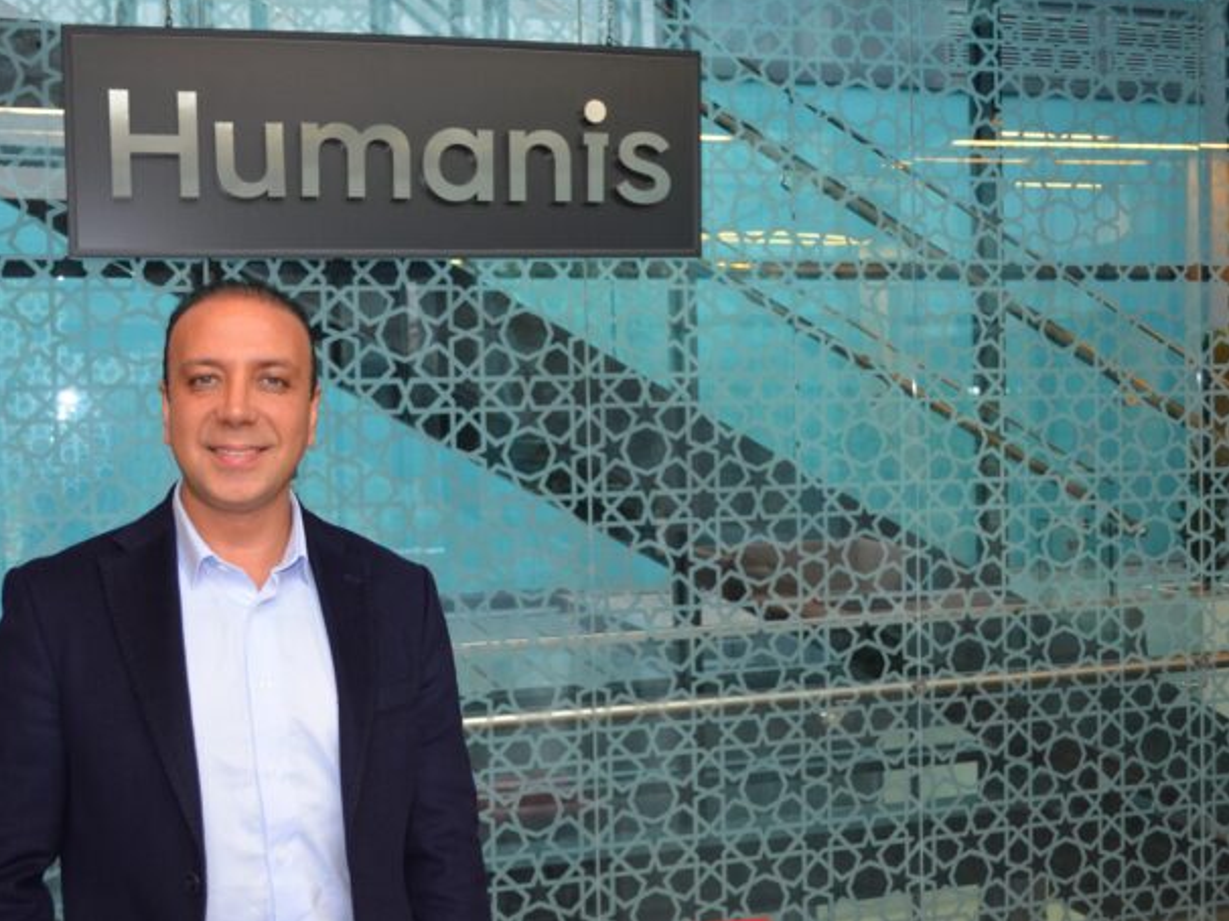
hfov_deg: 43.8
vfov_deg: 33.6
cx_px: 527
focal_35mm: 43
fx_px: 1526
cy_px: 457
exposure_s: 1/60
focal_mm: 26
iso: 800
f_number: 4.2
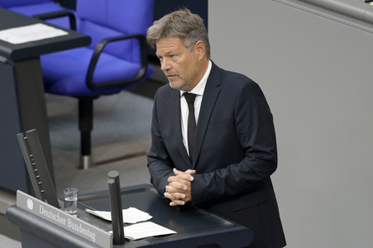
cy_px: 124
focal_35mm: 360
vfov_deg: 3.8
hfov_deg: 5.7
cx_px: 186
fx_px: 3727
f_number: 5.6
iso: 8000
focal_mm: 360
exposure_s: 1/400
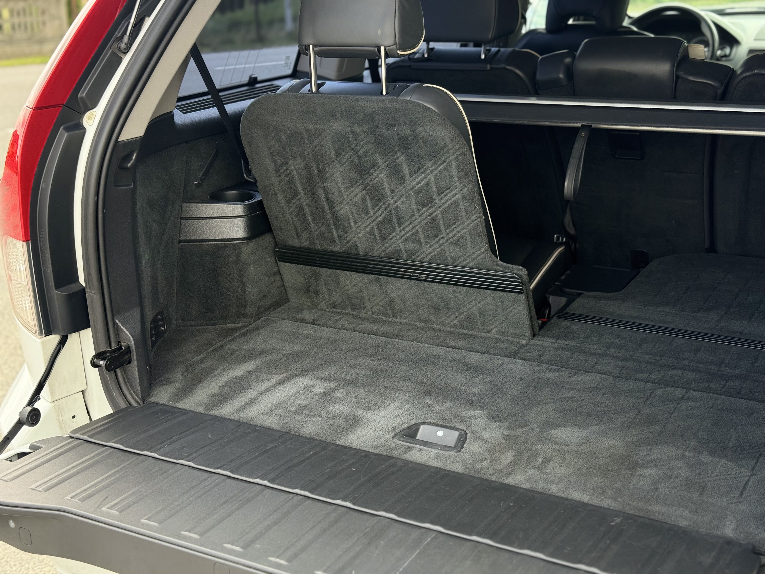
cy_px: 287
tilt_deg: -15.1
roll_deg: +2.1
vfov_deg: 30.3
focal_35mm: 48
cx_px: 382
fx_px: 1061
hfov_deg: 39.7
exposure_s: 1/414
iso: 64
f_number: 1.78
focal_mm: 6.76
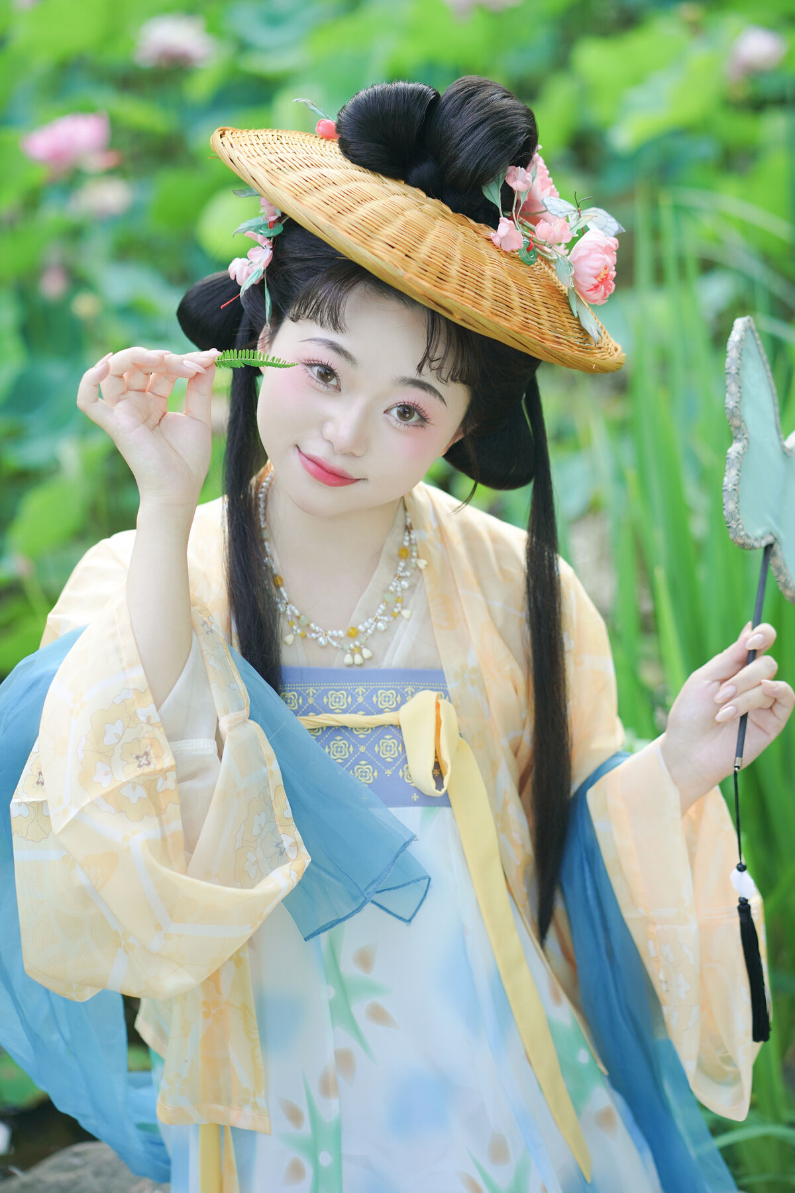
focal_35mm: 85
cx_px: 398
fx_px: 2815
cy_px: 596
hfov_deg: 16.1
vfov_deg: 23.9
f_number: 2.8
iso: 200
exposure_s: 1/400
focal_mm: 85
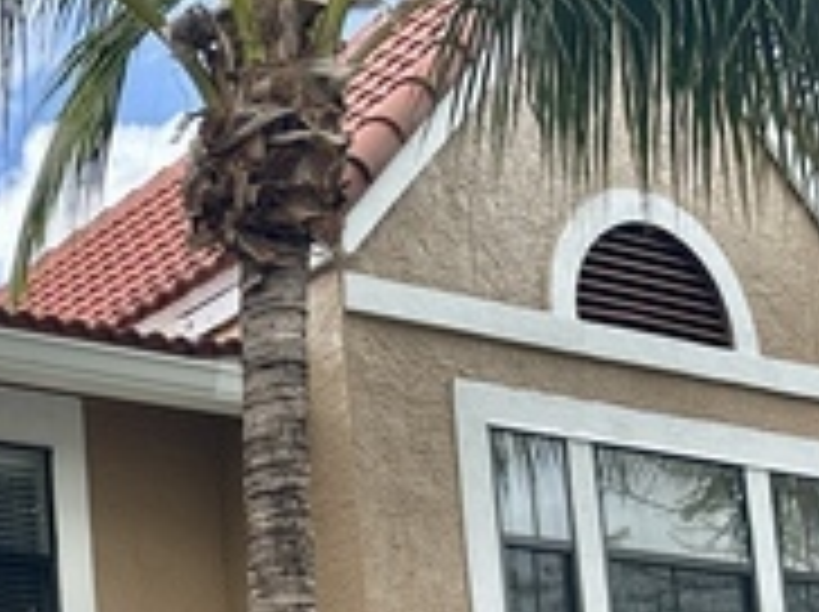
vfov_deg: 15.3
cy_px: 950
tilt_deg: +7.1
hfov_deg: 19.7
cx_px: -371
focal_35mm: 88
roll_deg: +3.3
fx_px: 2079
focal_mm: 6.86
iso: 80
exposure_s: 1/1304
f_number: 1.78
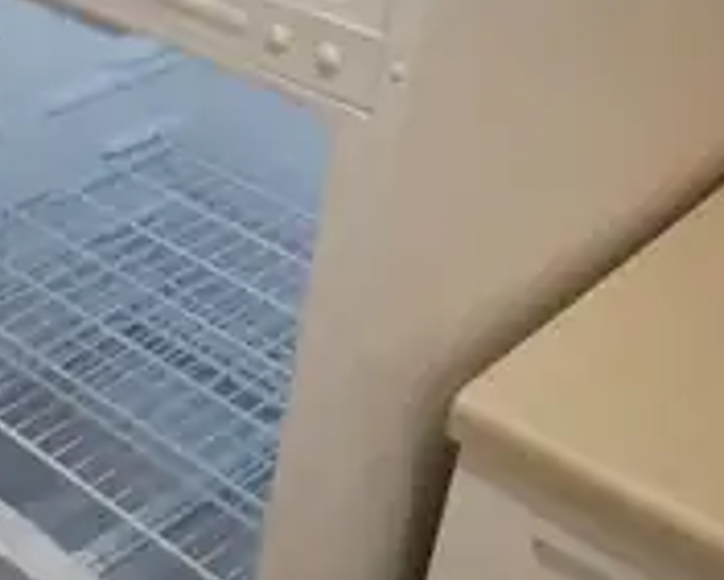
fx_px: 1329
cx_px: -49
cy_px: 280
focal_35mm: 62
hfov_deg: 28.1
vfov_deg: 24.6
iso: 400
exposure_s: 1/60
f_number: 3.5
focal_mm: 14
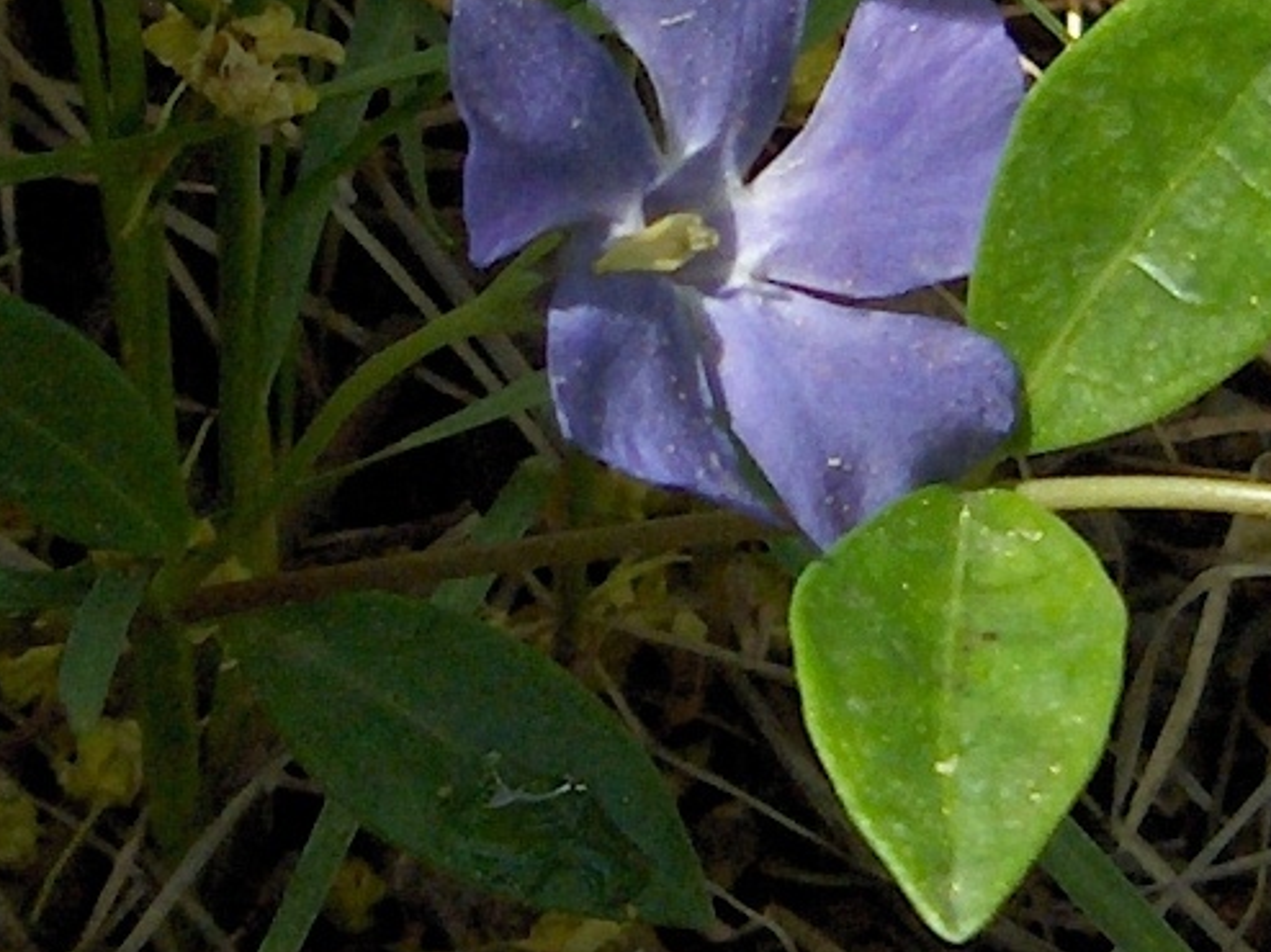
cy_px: 585
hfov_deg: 24.2
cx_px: 1064
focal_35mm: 79
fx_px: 2899
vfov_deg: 18.6
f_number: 2.8
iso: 100
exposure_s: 1/704
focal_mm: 8
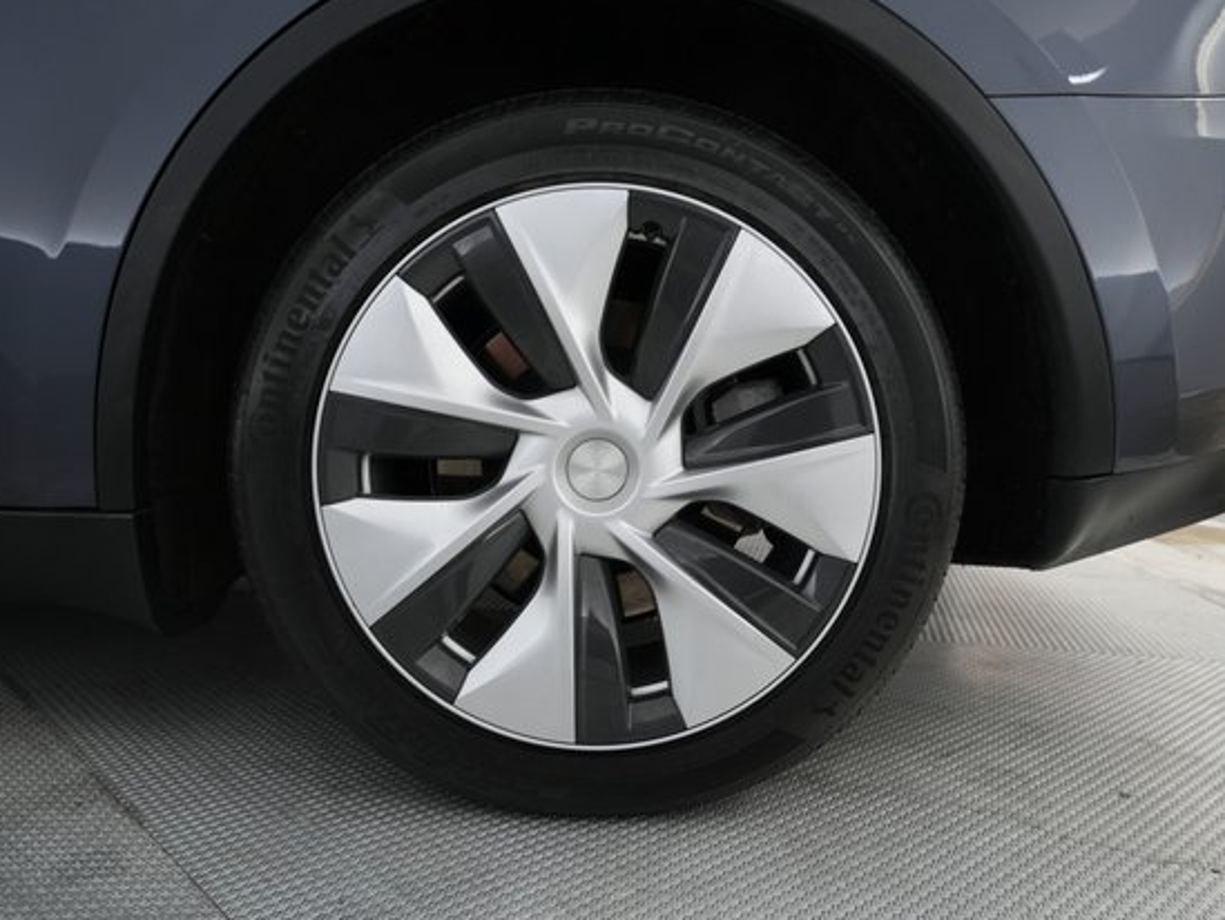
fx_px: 991
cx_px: 609
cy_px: 467
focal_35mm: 28
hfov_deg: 63.4
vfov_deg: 49.8
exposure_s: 1/30
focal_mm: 25
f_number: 4.5
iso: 800
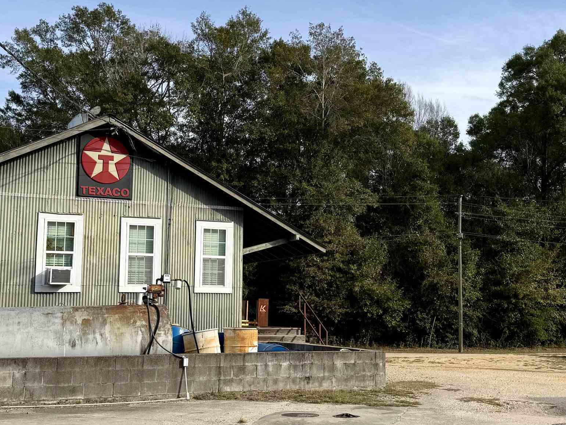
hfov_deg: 39.7
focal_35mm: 48
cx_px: 294
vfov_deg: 30.3
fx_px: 785
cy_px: 211
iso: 80
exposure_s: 1/3759
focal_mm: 6.76
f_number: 1.78
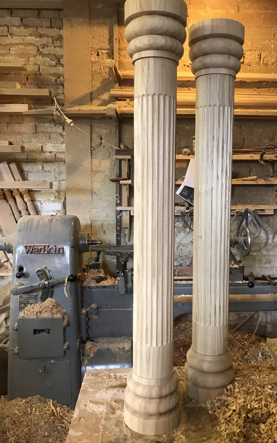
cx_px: 168
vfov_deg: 62.9
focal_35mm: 30
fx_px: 362
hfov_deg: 41.6
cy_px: 222
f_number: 1.8
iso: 80
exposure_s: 1/17
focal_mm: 3.99
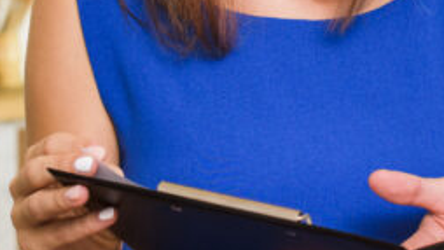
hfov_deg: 10.2
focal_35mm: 211
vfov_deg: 5.7
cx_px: 212
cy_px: -27
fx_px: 2485
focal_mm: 50
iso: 320
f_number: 5
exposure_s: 1/160
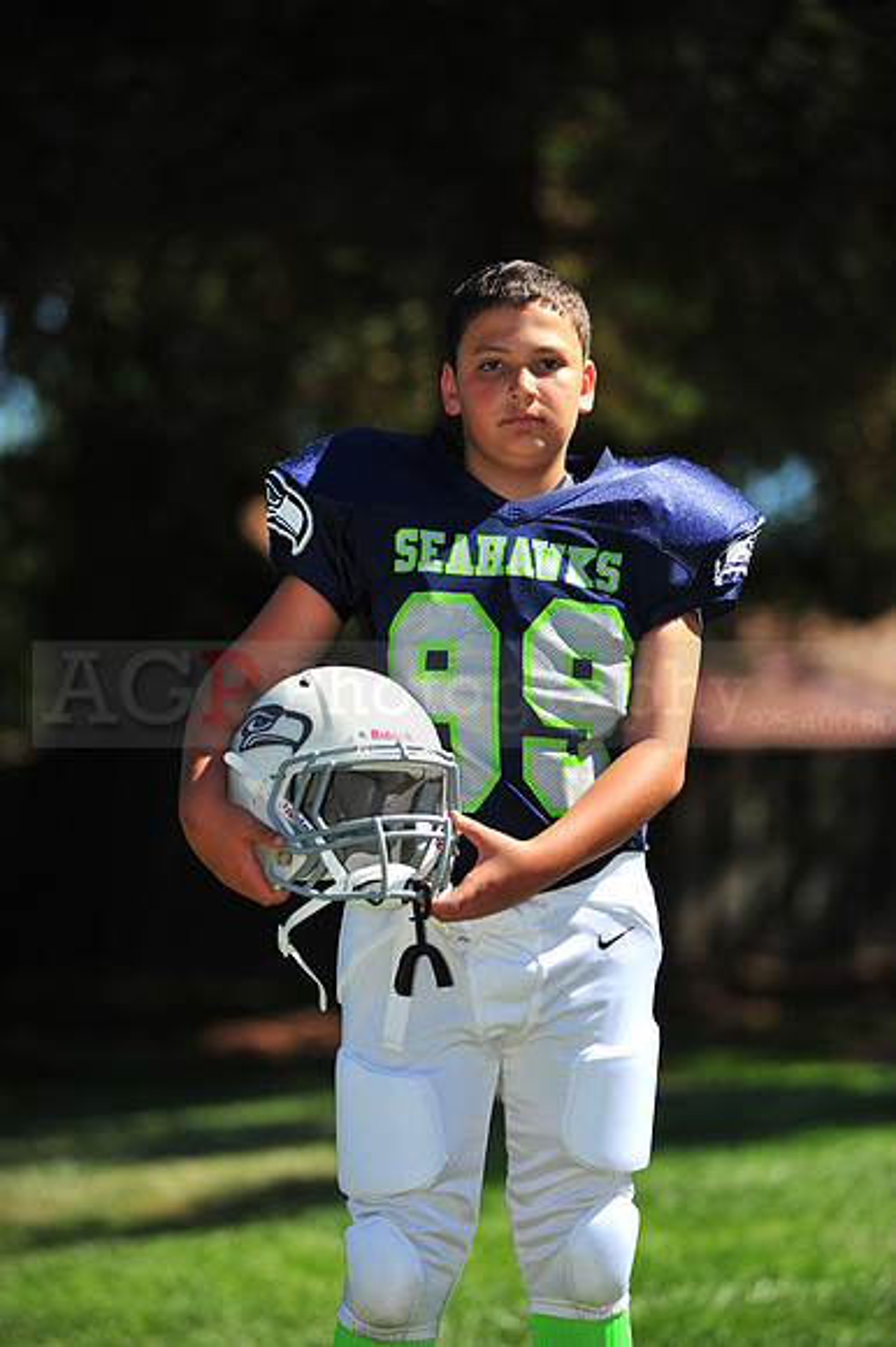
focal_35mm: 200
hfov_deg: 6.9
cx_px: 448
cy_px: 674
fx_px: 7475
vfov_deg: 10.3
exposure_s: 1/3200
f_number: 4.5
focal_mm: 200
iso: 400
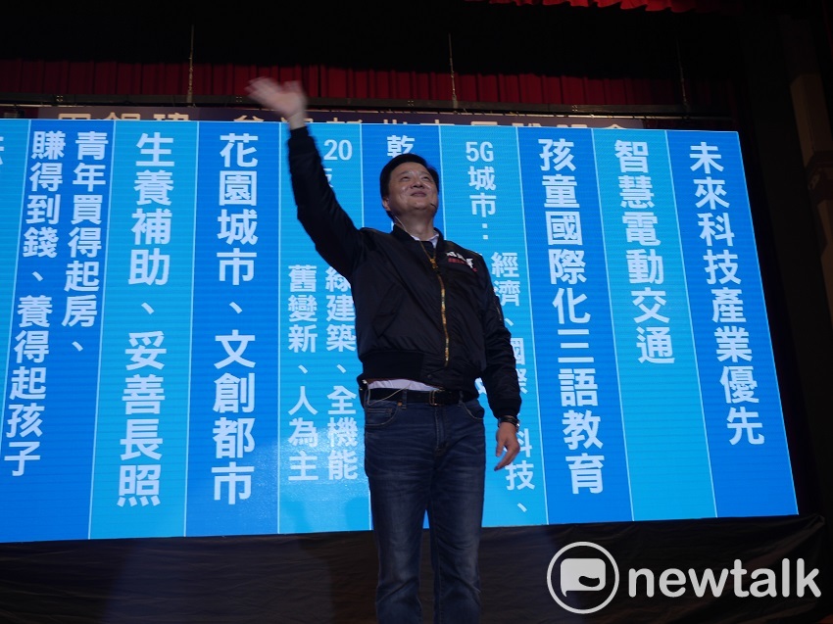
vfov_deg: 37.7
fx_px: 914
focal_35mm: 38
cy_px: 312
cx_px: 416
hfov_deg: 49.0
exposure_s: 1/60
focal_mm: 19
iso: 250
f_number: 2.8
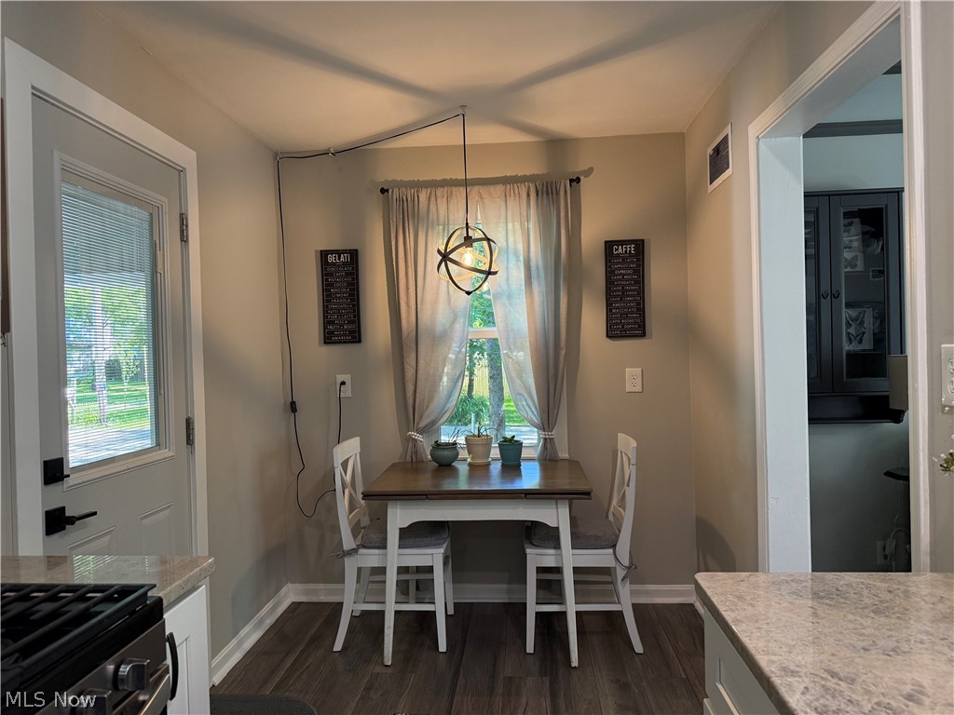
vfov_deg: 56.8
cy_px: 358
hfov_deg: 71.6
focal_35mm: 24
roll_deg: +1.4
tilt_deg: +0.2
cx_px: 477
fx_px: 661
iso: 200
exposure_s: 1/130
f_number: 1.78
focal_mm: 6.76
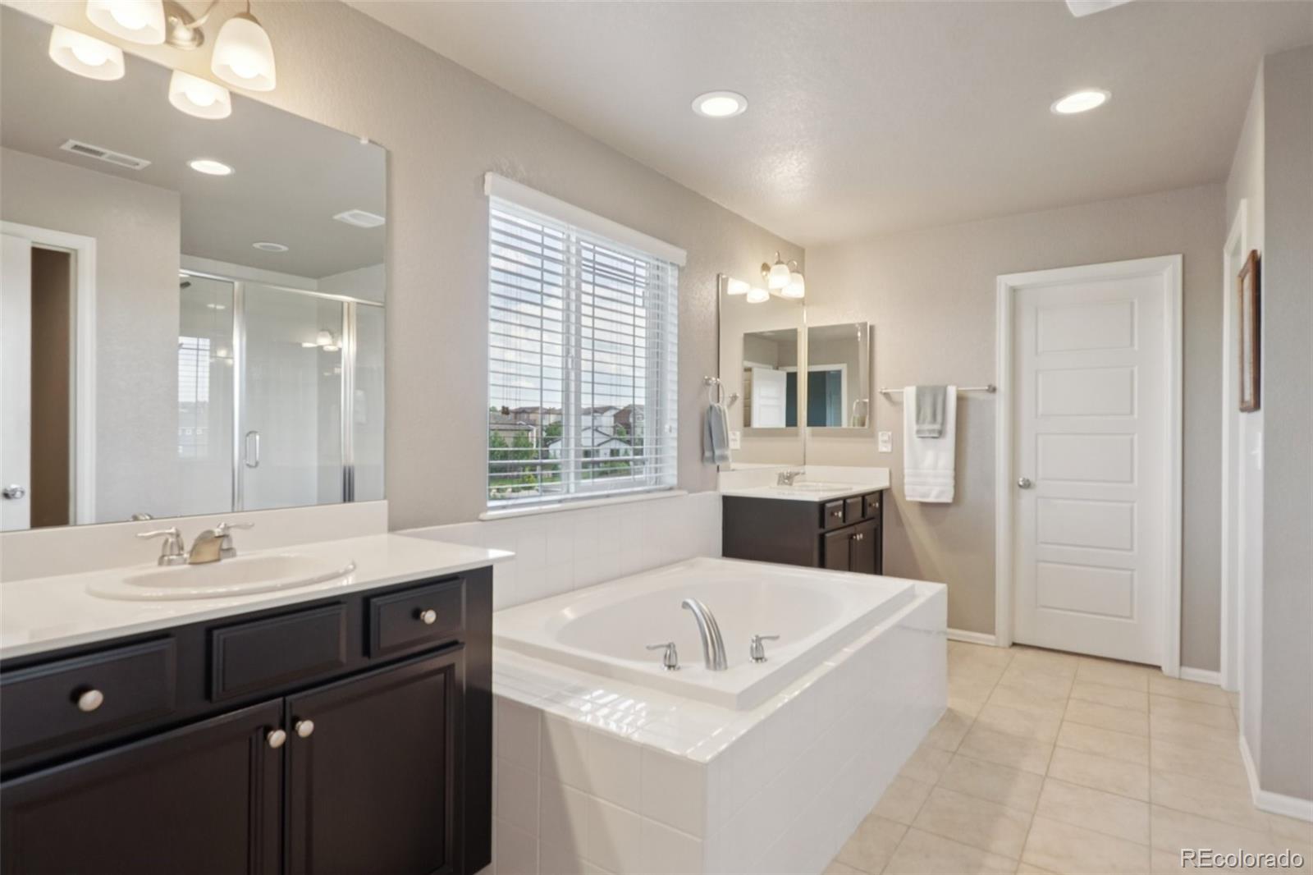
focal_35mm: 18
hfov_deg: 90.0
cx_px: 656
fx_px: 656
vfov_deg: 67.4
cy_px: 438
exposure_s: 1/30
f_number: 8
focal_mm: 12
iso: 160
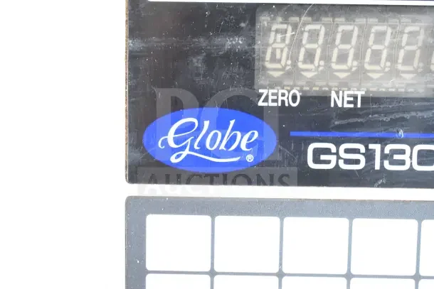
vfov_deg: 21.6
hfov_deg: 31.9
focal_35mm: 63
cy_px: 144
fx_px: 760
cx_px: 217
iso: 1100
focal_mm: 42
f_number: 5
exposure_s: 1/60
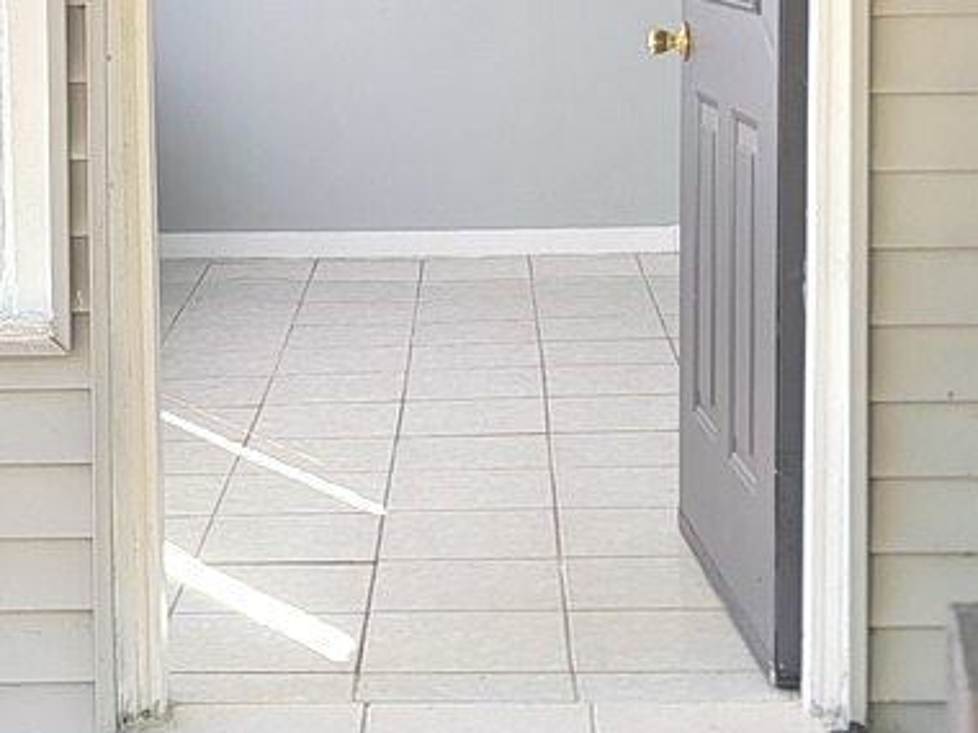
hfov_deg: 21.5
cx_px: 329
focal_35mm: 91
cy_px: 216
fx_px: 2571
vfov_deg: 16.2
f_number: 1.8
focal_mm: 6.7
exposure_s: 1/120
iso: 20
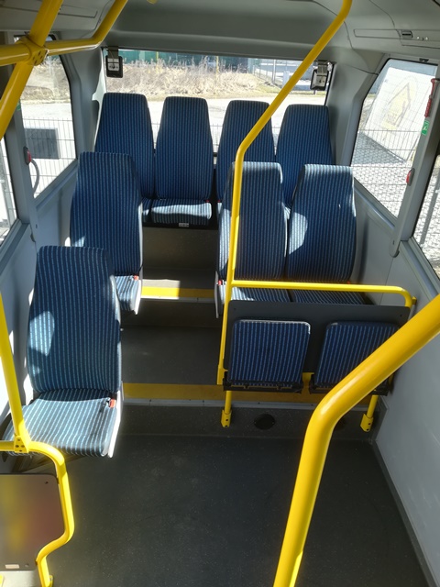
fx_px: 441
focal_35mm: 26
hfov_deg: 53.1
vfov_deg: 67.3
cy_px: 294
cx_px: 220
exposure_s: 1/100
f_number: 2.2
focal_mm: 3.83
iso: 50
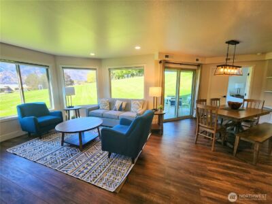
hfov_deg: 106.2
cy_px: 102
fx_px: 102
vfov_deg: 89.9
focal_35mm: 13
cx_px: 136
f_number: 2.2
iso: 50
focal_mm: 2.2
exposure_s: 1/60.2
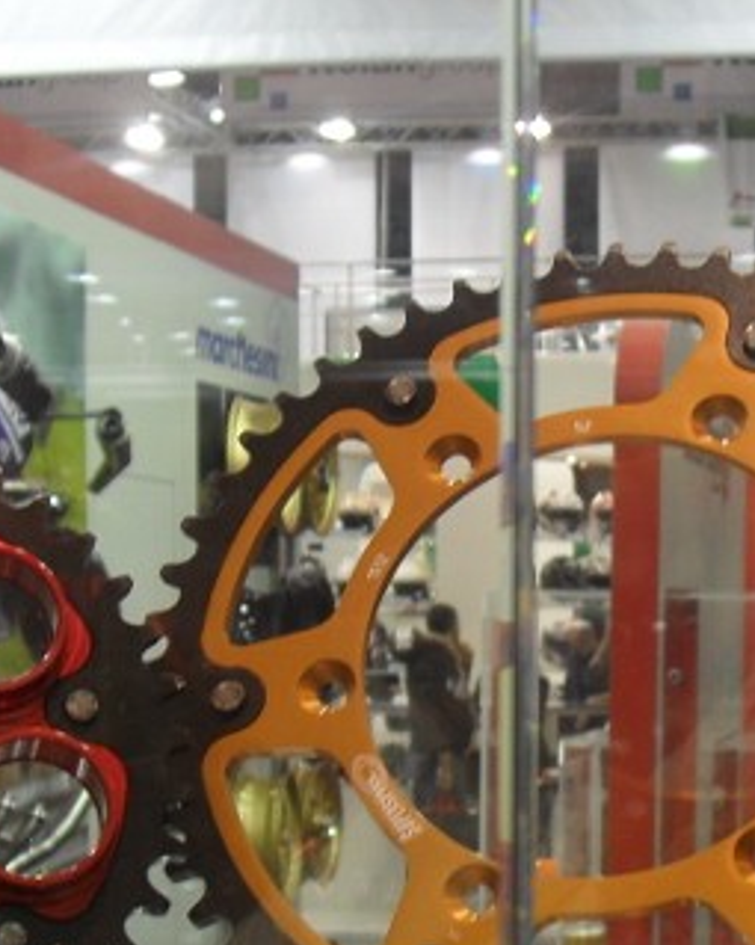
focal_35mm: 98
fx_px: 2739
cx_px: 577
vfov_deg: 19.4
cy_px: 732
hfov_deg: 15.6
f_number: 3
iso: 100
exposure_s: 1/60
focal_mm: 7
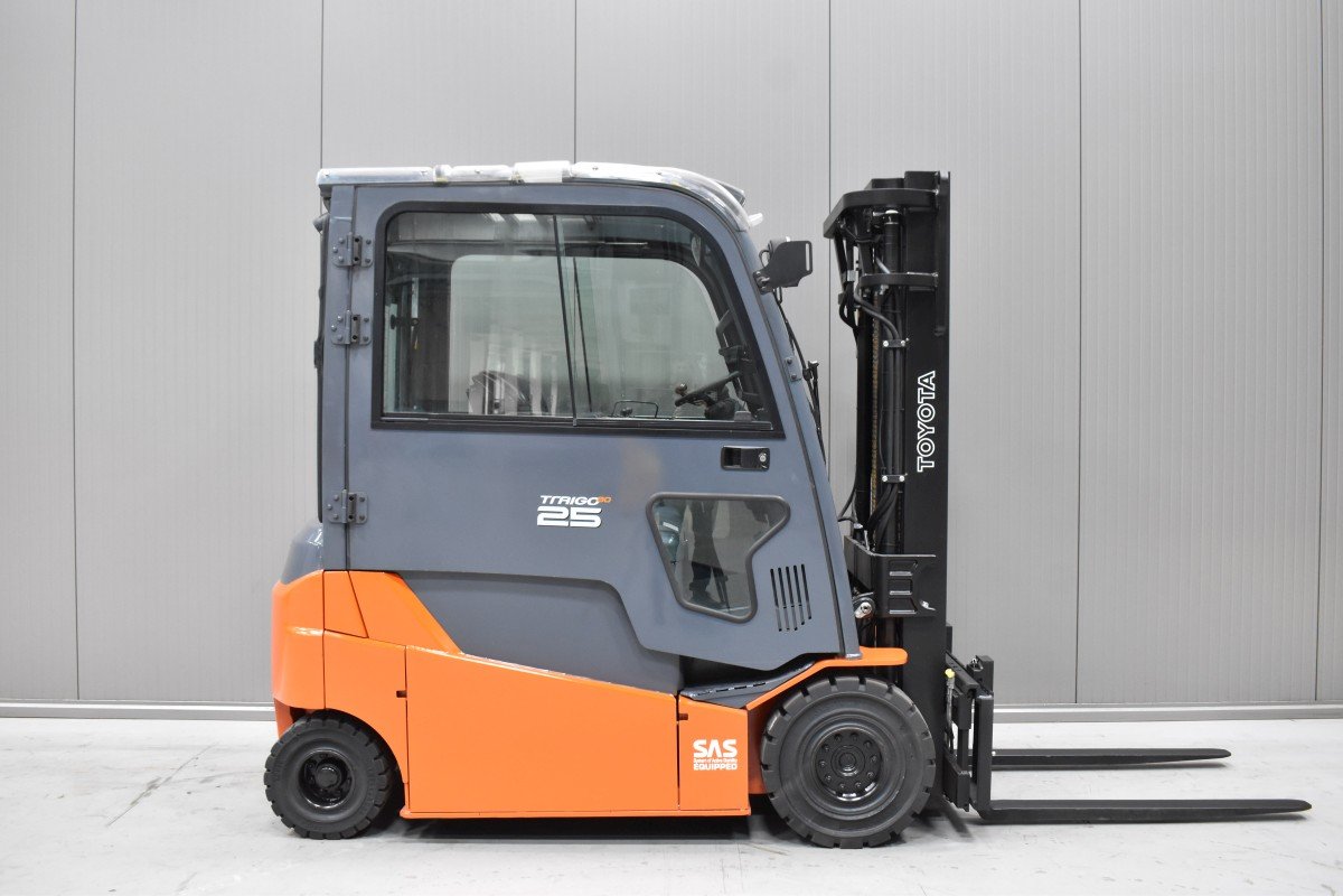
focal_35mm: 33
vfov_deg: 40.0
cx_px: 672
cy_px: 448
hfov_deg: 57.2
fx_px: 1231
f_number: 5
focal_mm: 22
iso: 1600
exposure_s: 1/20
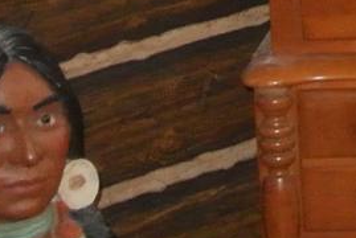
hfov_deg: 7.1
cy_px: -364
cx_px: 958
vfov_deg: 5.0
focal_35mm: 266
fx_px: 2633
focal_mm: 13.1
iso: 800
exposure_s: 1/60
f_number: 4
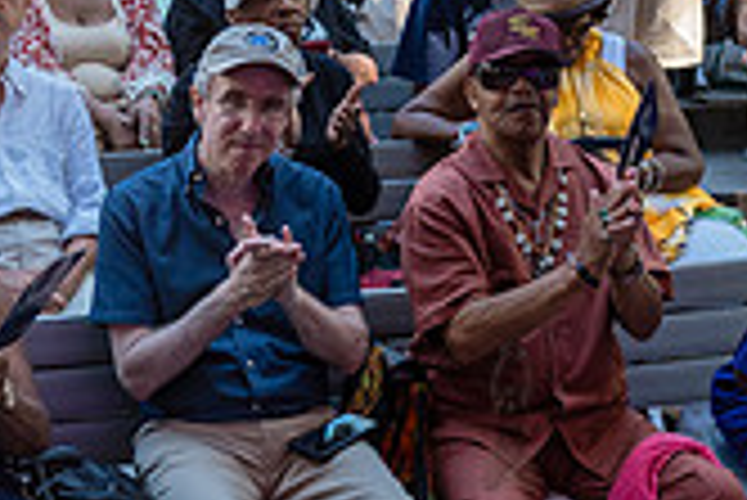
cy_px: -25
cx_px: 508
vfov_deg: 12.1
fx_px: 2326
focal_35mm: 112
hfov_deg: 18.2
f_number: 4
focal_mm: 32
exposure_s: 1/400
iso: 1000
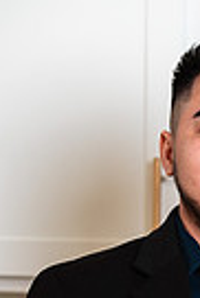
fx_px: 2336
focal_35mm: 281
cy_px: 440
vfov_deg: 7.2
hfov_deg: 4.9
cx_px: 237
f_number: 2.8
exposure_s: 1/160
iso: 50
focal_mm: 85
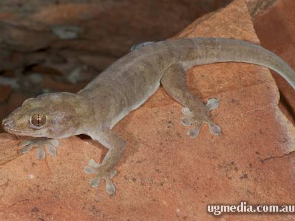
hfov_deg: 11.5
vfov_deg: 8.7
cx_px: 158
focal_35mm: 172
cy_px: 110
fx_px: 1462
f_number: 36
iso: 100
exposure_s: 1/125
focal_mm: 105
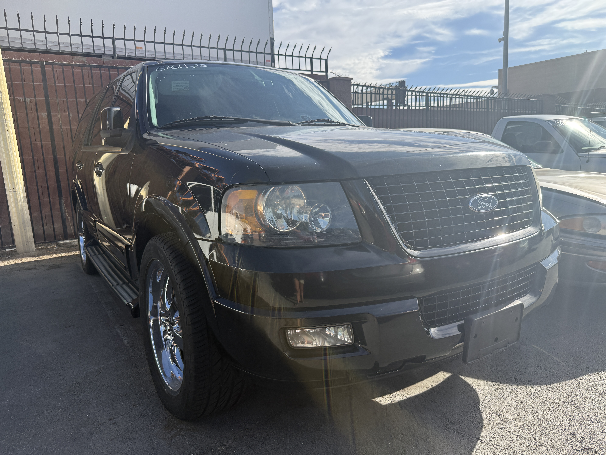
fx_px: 420
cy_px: 228
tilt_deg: -9.1
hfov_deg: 71.6
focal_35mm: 24
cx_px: 303
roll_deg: +2.3
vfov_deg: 56.8
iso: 100
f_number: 1.78
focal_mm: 6.76
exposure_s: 1/3279
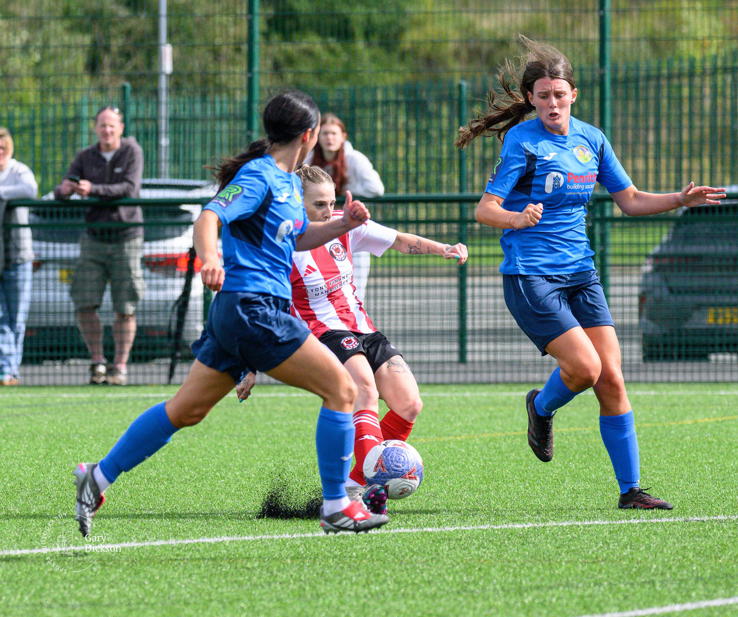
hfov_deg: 3.8
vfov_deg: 3.2
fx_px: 11195
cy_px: 215
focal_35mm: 503
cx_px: 200
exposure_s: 1/4000
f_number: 5
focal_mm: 220
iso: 1100
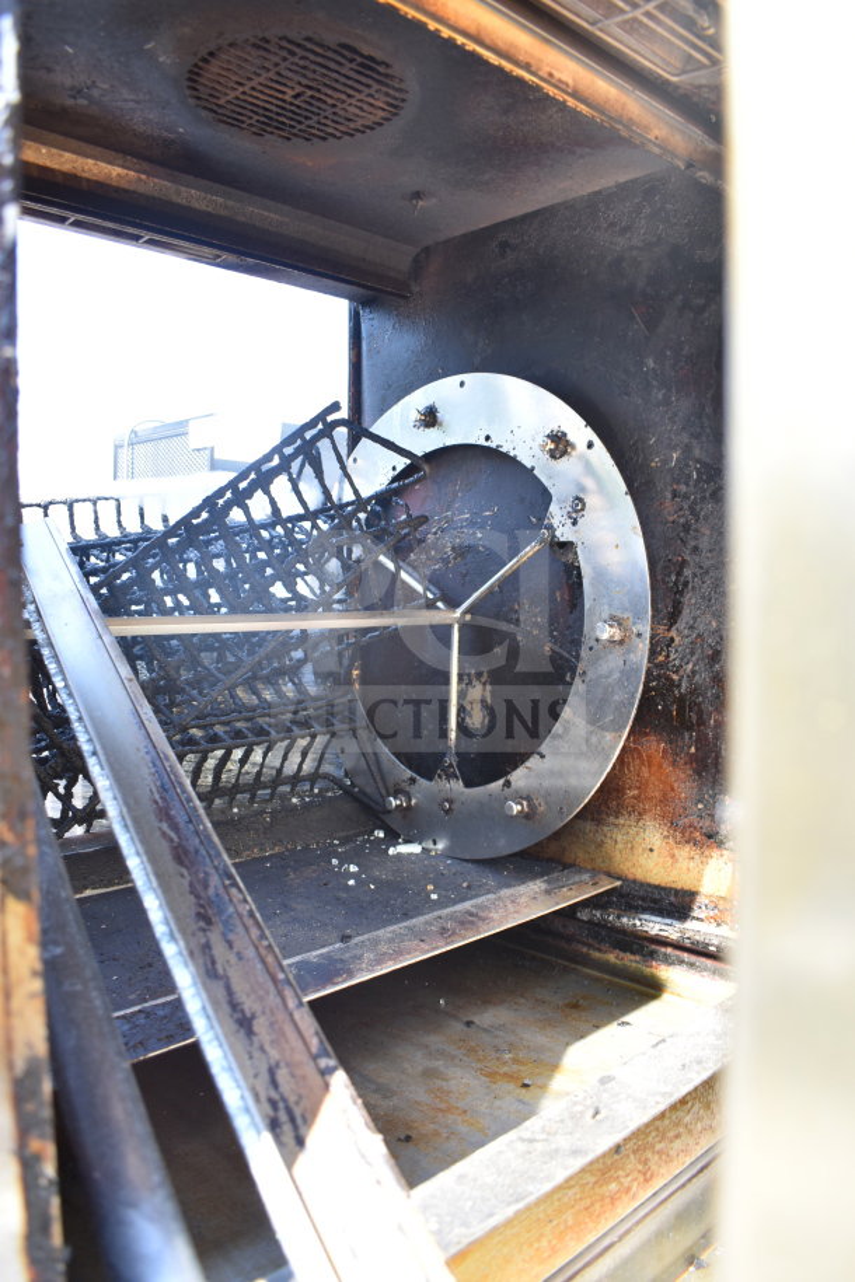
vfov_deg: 67.4
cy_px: 641
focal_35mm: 27
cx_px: 428
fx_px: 962
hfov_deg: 47.9
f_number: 4
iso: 200
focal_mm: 18
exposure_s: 1/60
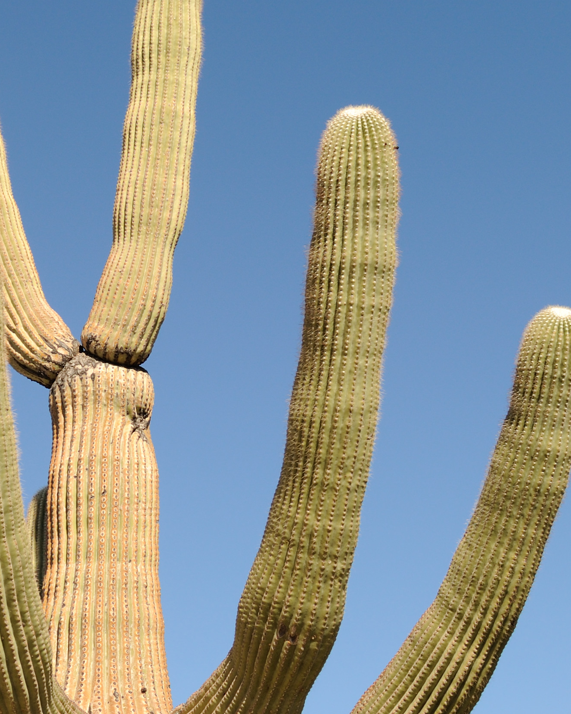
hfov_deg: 19.2
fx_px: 1669
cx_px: 90
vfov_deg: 24.0
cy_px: 477
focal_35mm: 79
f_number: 8
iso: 100
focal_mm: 24
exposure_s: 1/250
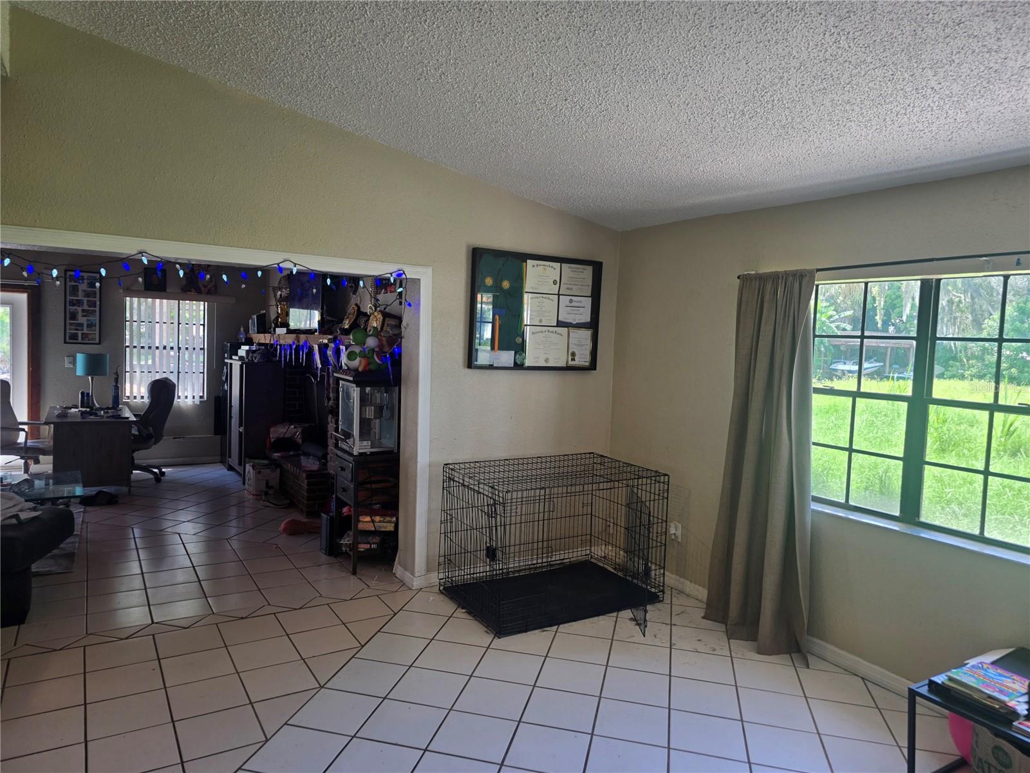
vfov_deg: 58.9
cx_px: 515
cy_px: 386
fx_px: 684
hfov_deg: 73.9
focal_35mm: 23
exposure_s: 1/120
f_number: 1.7
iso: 40
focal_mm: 6.3
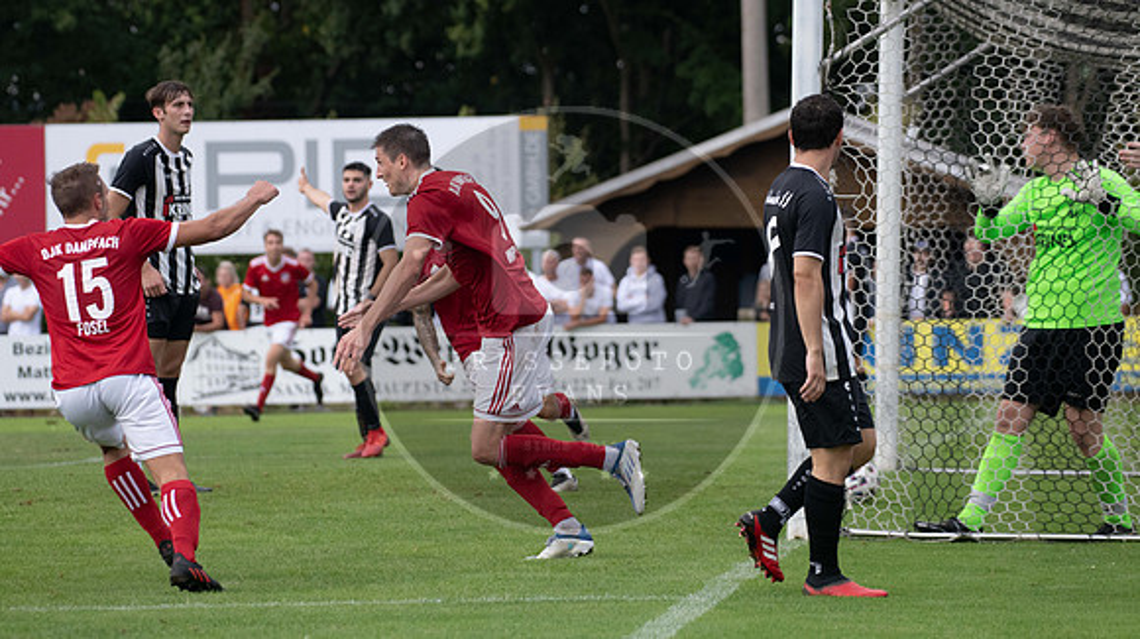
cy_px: 264
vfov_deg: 5.8
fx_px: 6331
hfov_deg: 10.3
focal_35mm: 210
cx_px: 570
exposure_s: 1/1600
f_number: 5.6
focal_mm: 200
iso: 1600
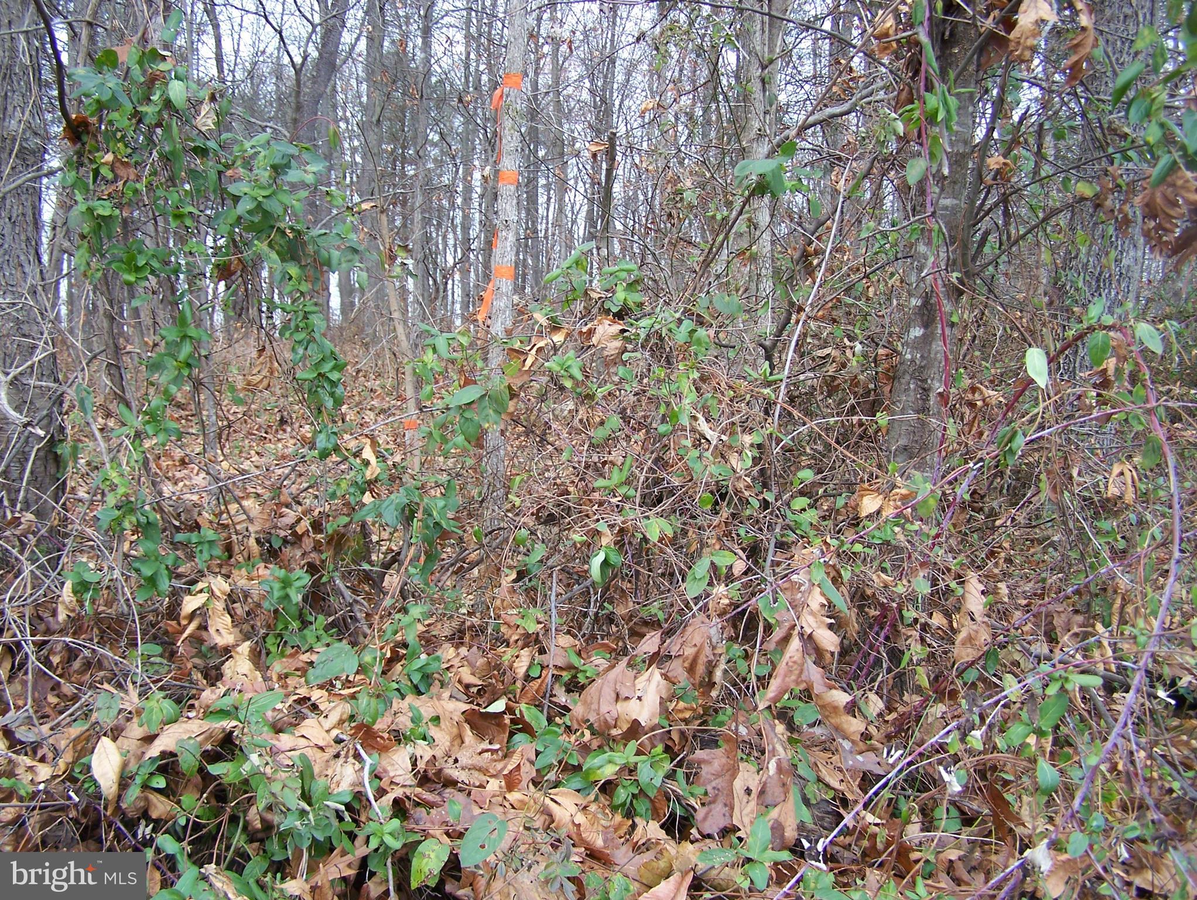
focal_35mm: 38
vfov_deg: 37.8
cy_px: 450
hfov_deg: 48.9
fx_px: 1315
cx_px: 598
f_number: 2.8
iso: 80
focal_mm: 6.3
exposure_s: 1/125
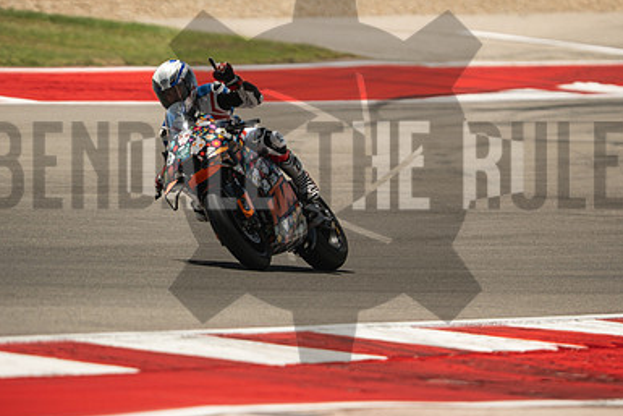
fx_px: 10958
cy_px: 168
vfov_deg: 2.2
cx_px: 325
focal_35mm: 633
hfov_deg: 3.3
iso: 160
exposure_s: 1/1600
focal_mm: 280
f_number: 2.8
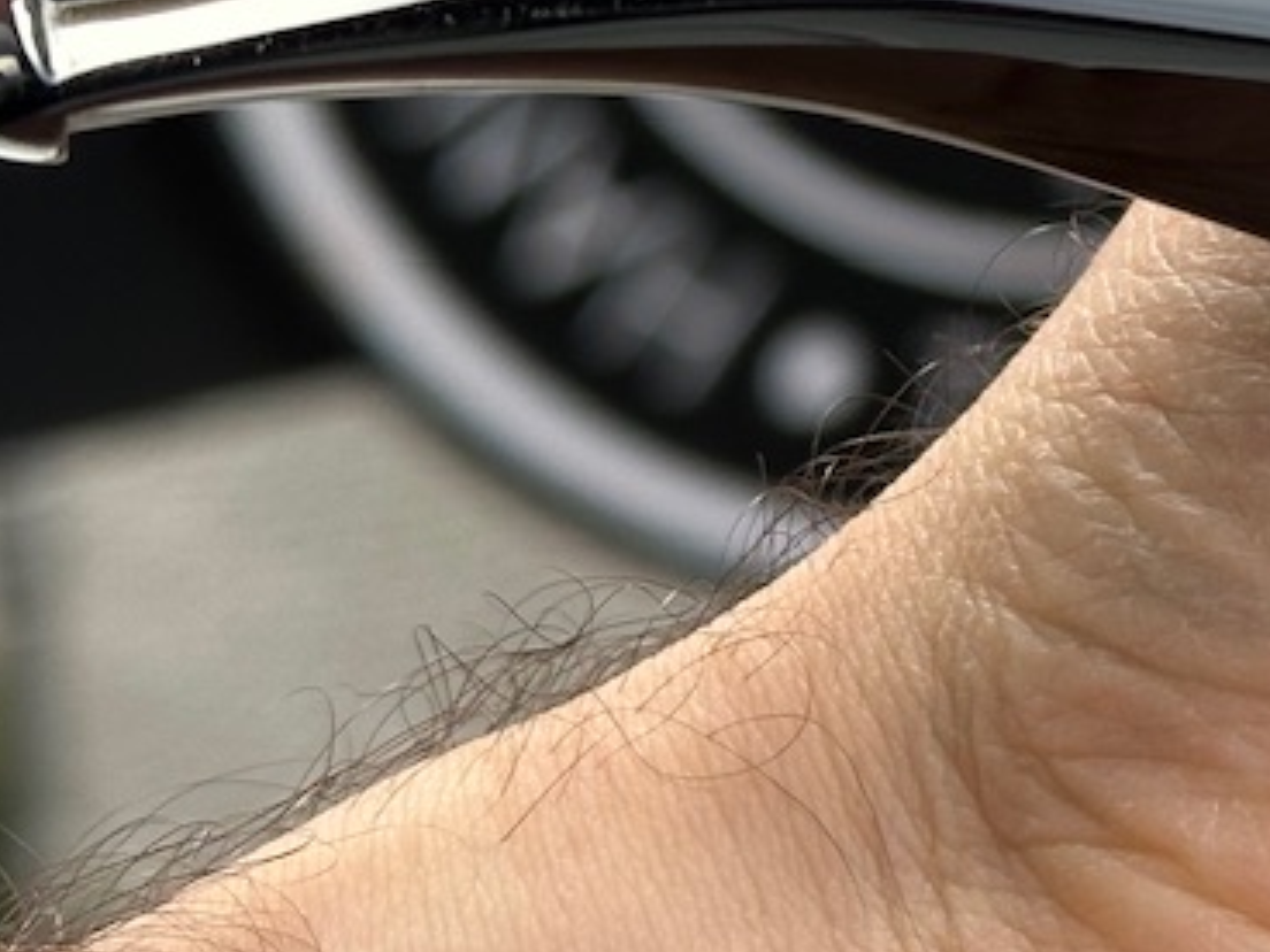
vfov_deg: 8.8
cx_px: 1908
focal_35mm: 167
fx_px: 6127
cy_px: -172
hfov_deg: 11.4
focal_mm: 6.86
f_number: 1.78
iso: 64
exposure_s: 1/619
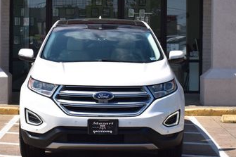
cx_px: 107
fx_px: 674
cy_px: 42
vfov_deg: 13.2
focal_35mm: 103
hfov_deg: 19.8
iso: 360
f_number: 11
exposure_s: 1/500
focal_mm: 36
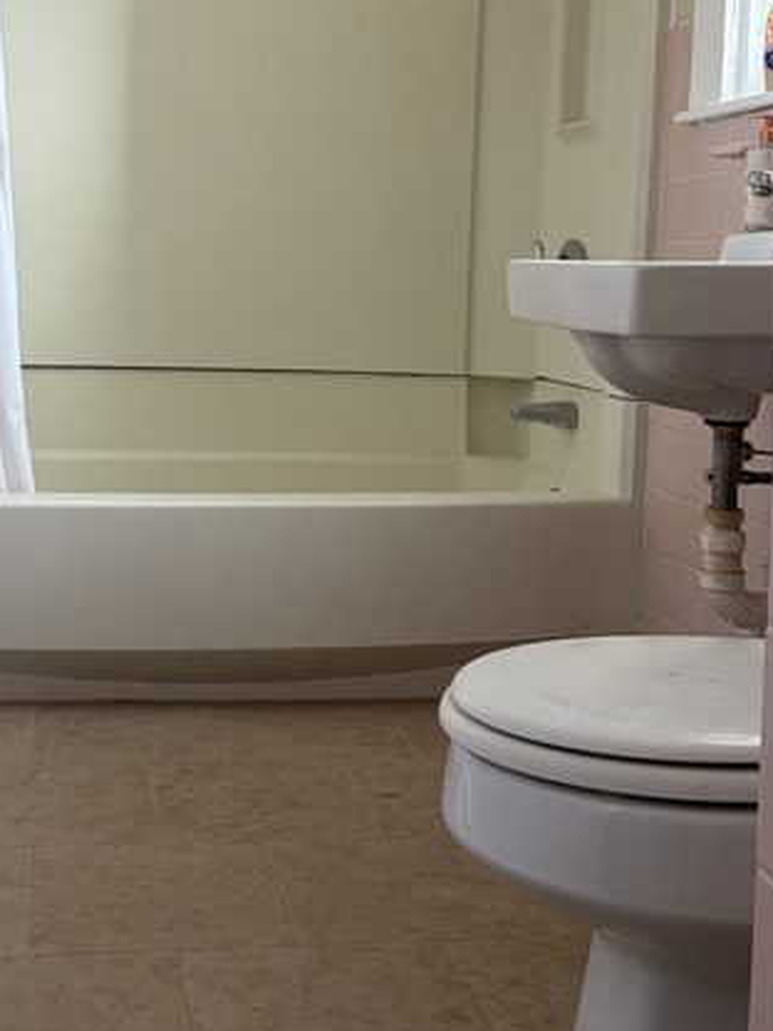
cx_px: 233
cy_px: 310
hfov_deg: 30.0
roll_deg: -0.6
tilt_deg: -1.5
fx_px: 1429
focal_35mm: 48
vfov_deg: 39.0
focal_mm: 5.96
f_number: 1.6
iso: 125
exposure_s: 1/85
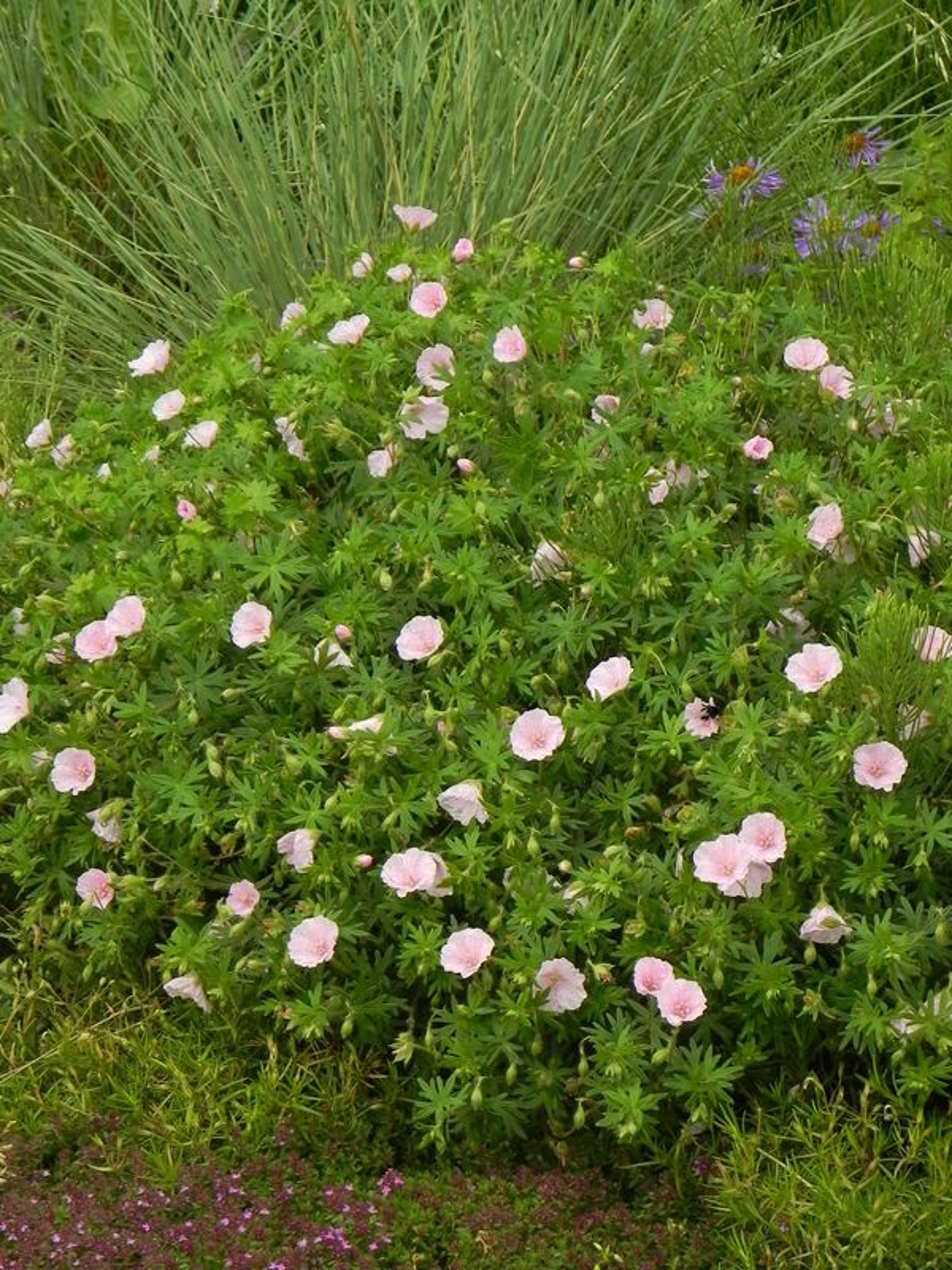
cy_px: 635
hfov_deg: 10.3
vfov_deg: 13.7
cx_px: 476
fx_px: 5280
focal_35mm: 144
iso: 160
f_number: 5
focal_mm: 25.7
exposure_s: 1/640
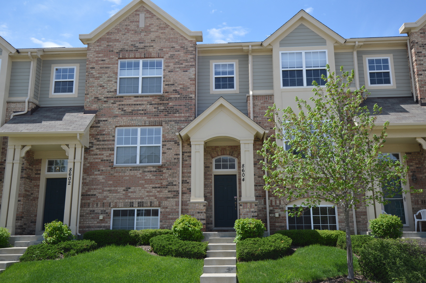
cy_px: 142
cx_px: 213
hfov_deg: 53.2
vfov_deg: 36.8
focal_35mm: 36
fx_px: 426
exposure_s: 1/200
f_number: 7.1
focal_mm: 24
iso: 100
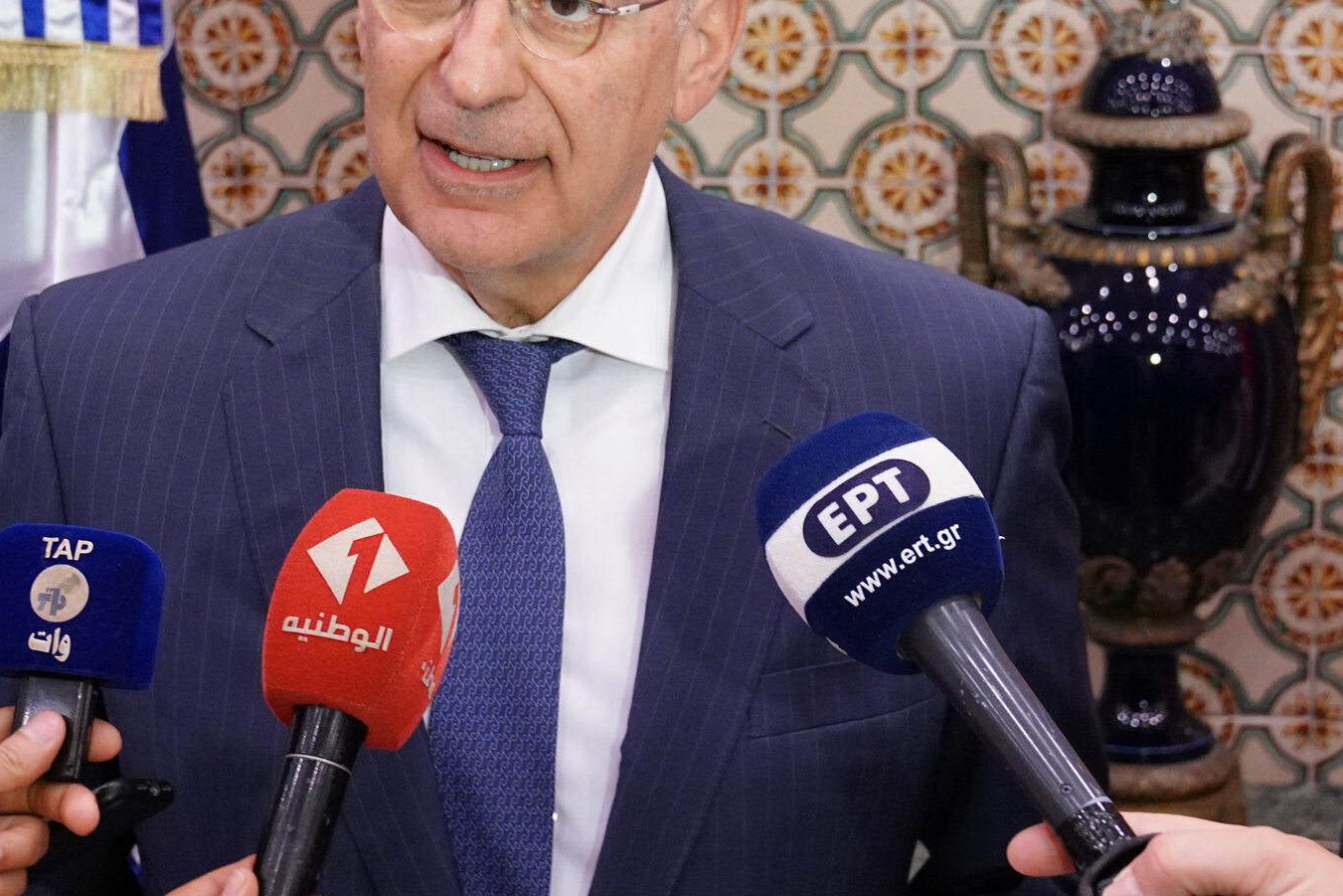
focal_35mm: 72
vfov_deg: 18.9
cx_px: 959
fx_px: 2686
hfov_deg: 27.8
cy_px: 387
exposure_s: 1/125
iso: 3200
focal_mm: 38
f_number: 4
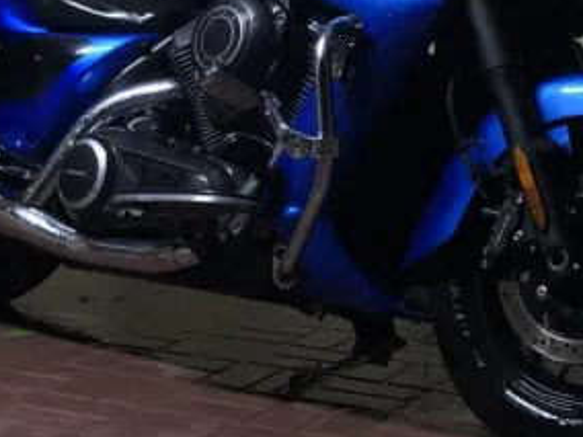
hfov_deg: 30.7
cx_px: 322
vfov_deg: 22.7
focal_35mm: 63
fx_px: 1061
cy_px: 49
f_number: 1.8
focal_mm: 4
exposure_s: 1/17
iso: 100
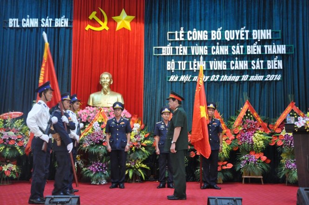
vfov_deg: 31.8
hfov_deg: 46.5
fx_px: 360
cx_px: 154
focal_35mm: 42
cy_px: 102
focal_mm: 28
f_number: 5.6
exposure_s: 1/40
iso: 3200
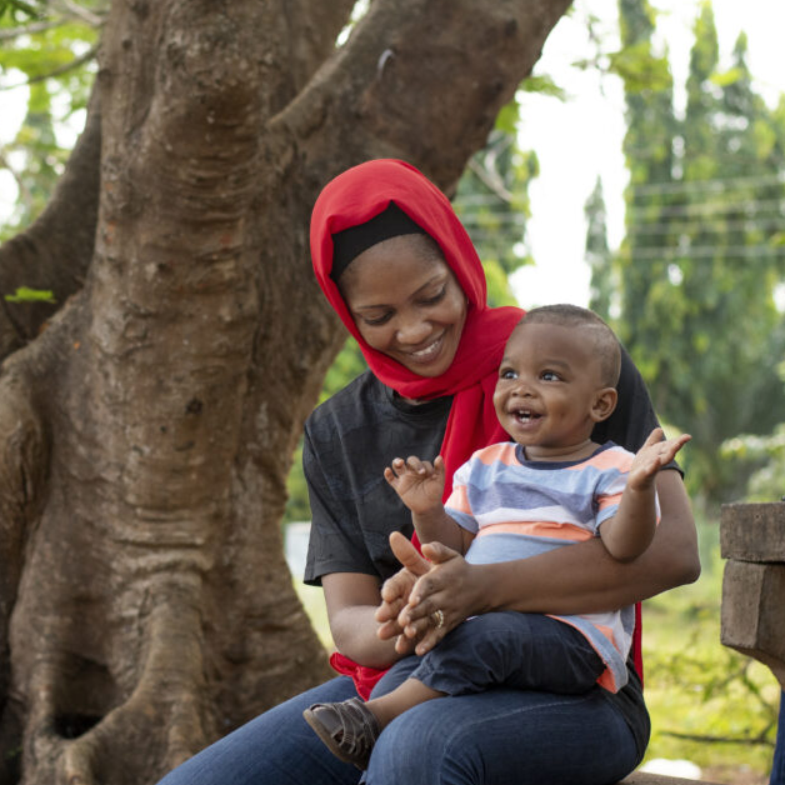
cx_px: 162
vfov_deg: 16.7
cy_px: 401
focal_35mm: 104
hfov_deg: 16.6
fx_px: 2668
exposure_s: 1/250
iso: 400
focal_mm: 50
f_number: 4
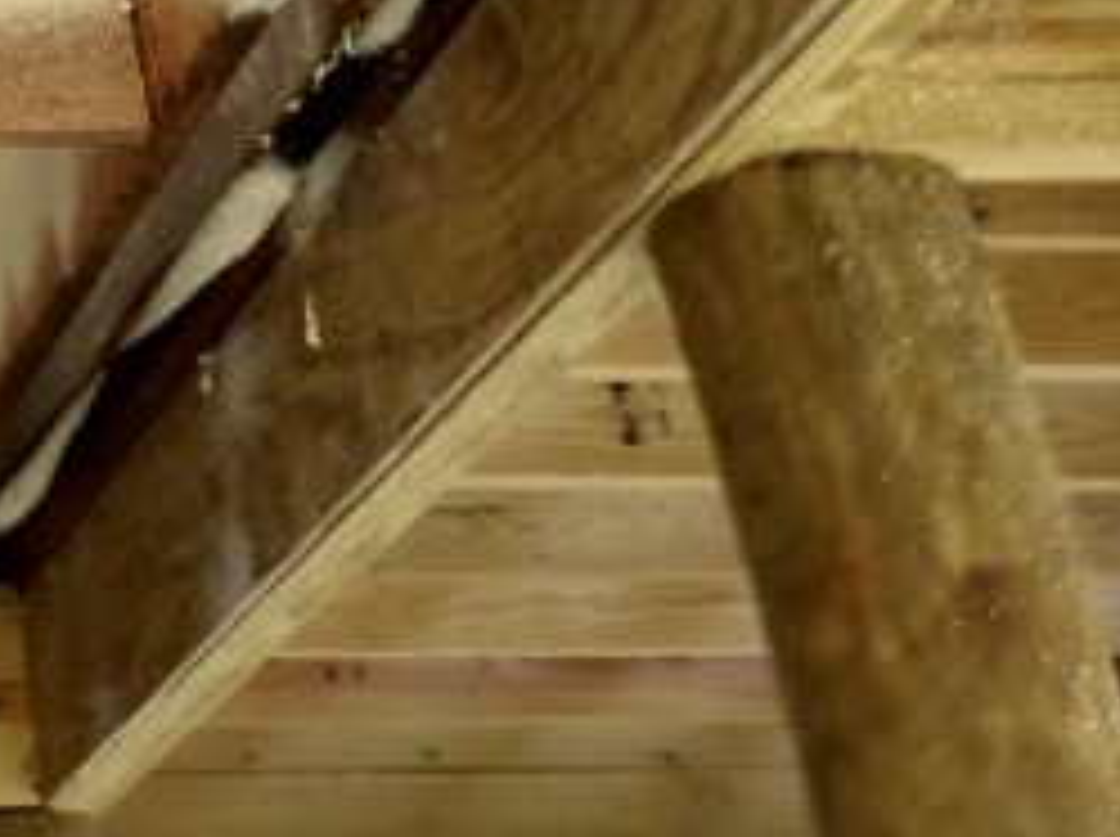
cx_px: -756
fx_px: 2391
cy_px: -486
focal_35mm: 74
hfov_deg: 20.6
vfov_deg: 17.5
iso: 100
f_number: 2
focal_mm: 3.54
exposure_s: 1/286
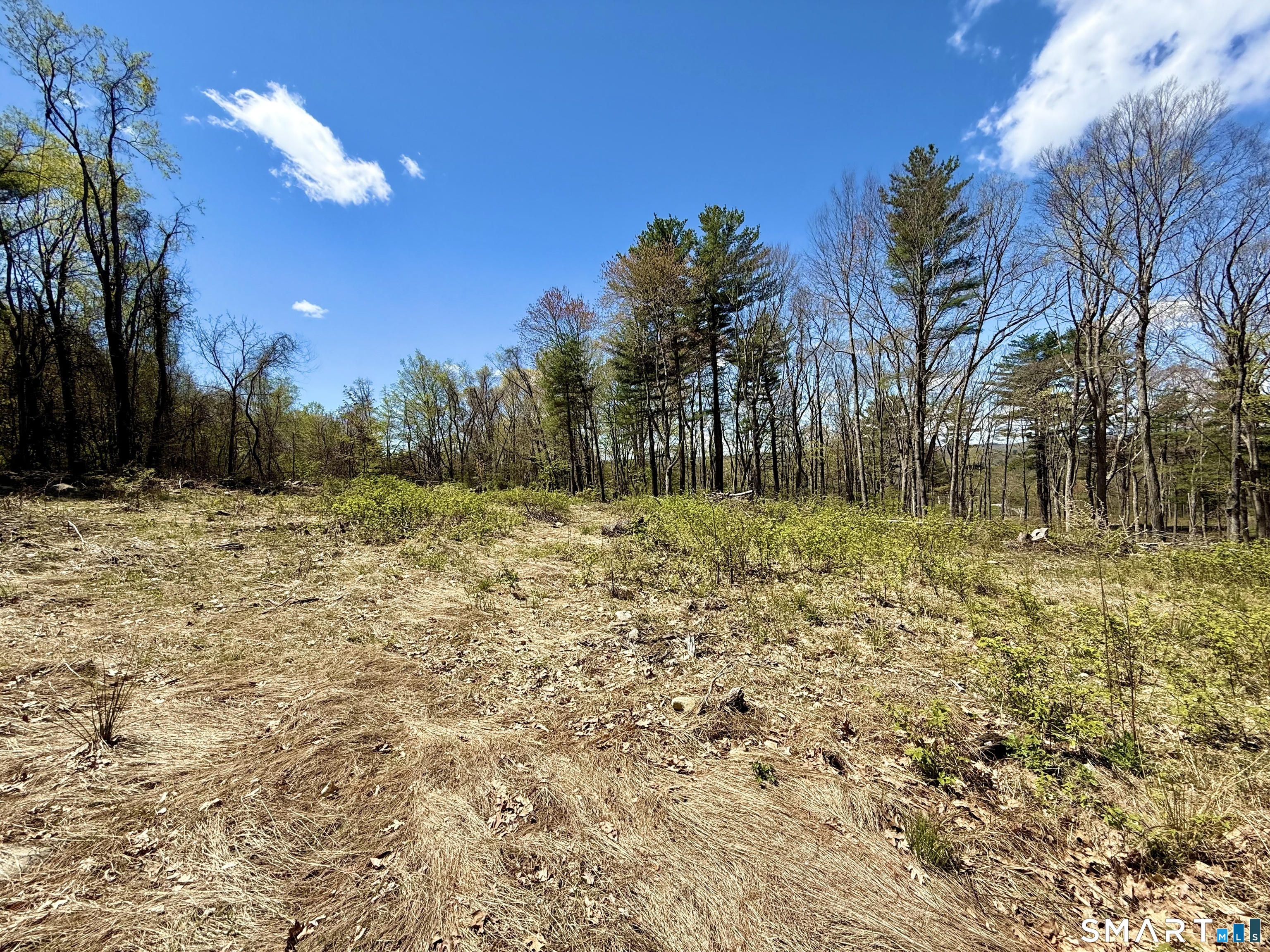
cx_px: 635
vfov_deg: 85.7
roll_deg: +0.9
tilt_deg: -0.6
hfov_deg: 102.1
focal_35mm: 14
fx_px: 514
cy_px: 476
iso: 50
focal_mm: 2.22
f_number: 2.2
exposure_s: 1/1534
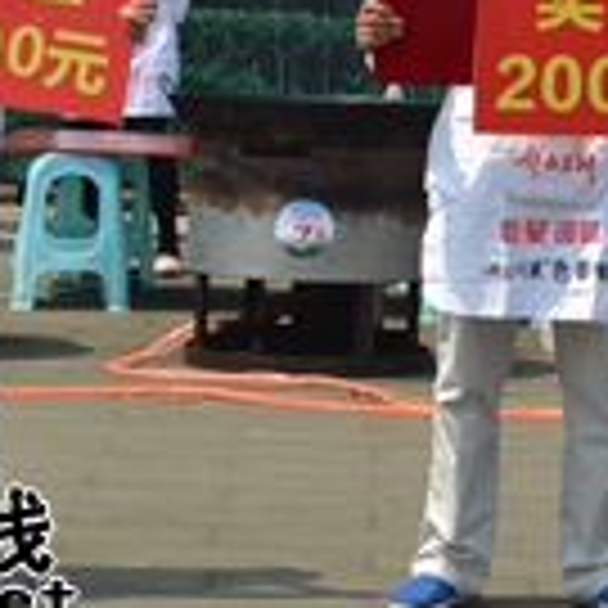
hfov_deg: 6.7
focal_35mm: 260
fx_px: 5158
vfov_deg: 6.7
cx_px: 464
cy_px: -56
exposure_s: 1/250
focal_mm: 55
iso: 100
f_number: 8
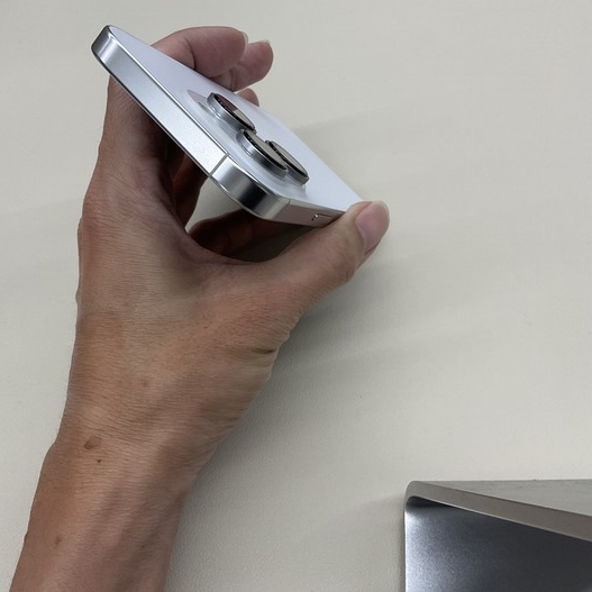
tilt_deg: -59.6
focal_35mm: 35
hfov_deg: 47.0
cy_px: 290
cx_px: 247
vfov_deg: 47.2
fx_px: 677
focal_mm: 3
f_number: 1.8
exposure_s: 1/100
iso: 64
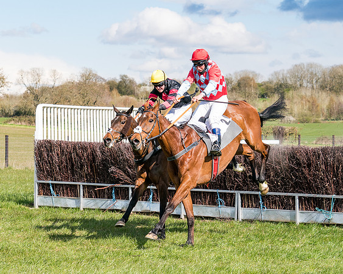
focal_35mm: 118
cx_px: 125
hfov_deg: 16.3
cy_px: 142
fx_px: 1197
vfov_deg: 13.1
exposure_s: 1/1600
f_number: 5
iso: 400
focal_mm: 70
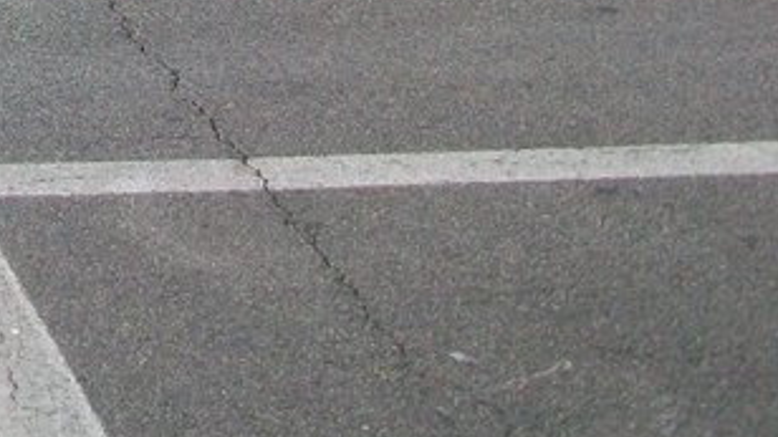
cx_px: -495
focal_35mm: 116
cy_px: -482
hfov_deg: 16.3
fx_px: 2392
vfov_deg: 9.6
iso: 64
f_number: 2.8
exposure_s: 1/640
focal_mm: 5.7
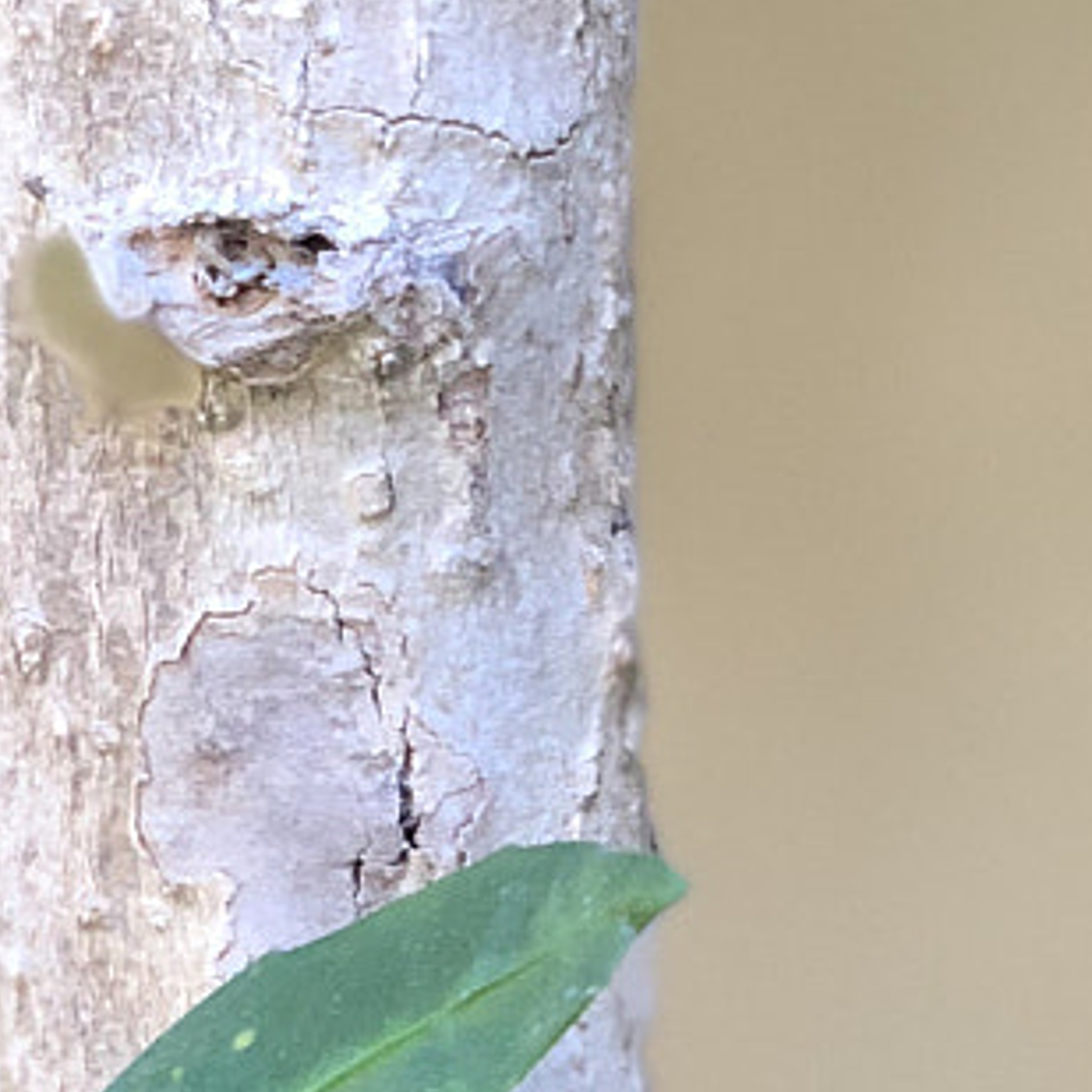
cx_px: -410
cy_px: 873
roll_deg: +3.5
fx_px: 8494
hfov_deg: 7.3
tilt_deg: -8.8
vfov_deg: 7.3
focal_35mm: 238
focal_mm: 6
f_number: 2.4
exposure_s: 1/60
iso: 80
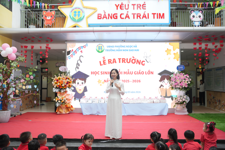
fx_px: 199
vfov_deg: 41.2
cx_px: 112
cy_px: 75
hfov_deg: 58.9
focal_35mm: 32
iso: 320
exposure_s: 1/160
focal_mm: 31.9
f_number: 3.5
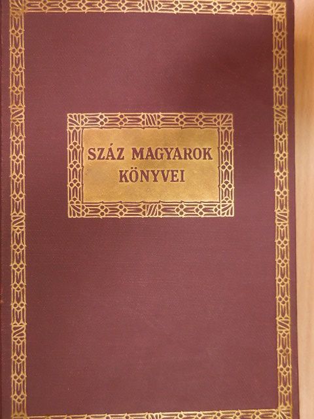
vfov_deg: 36.8
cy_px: 210
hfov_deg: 28.0
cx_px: 157
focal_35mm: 52
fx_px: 629
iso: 400
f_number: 4.3
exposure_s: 1/20
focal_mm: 9.4
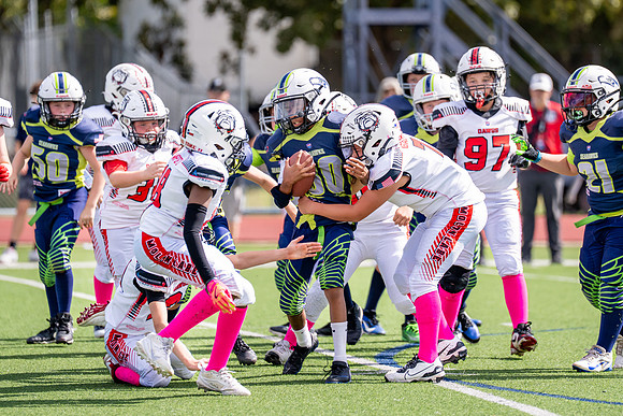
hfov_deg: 6.7
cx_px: 358
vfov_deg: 4.5
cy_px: 153
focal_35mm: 308
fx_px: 5323
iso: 250
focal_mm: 200
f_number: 2.8
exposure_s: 1/4000
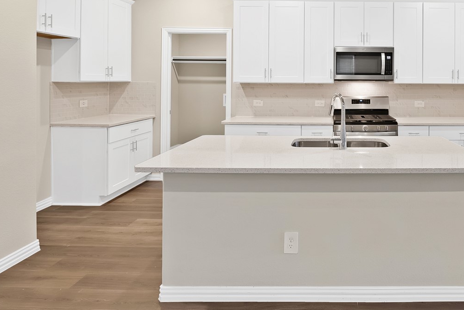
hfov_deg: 70.0
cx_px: 333
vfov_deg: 51.0
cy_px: 78
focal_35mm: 24
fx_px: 310
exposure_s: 1
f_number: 9
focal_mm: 12
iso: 640
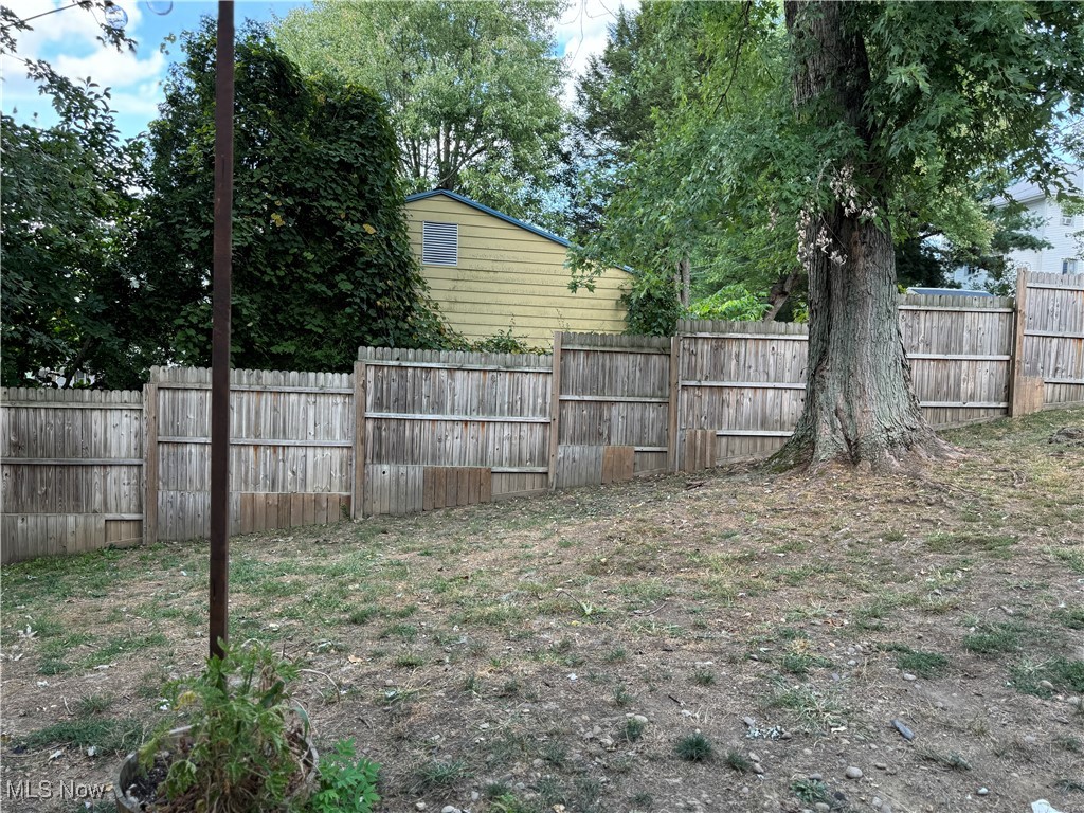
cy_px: 406
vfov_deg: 56.8
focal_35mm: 24
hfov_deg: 71.6
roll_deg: -2.8
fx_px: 752
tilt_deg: -5.2
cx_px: 542
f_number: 1.78
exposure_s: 1/222
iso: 64
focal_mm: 6.76
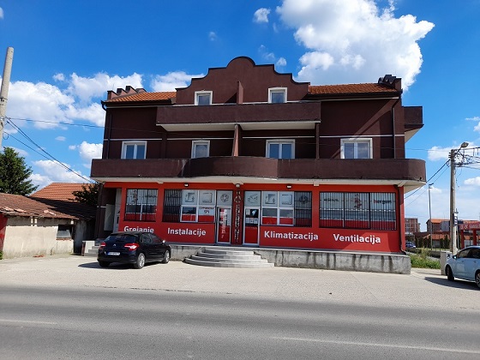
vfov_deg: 54.9
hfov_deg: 69.4
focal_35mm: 25
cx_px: 240
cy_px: 180
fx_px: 347
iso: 20
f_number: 2
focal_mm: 4.6
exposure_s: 1/649
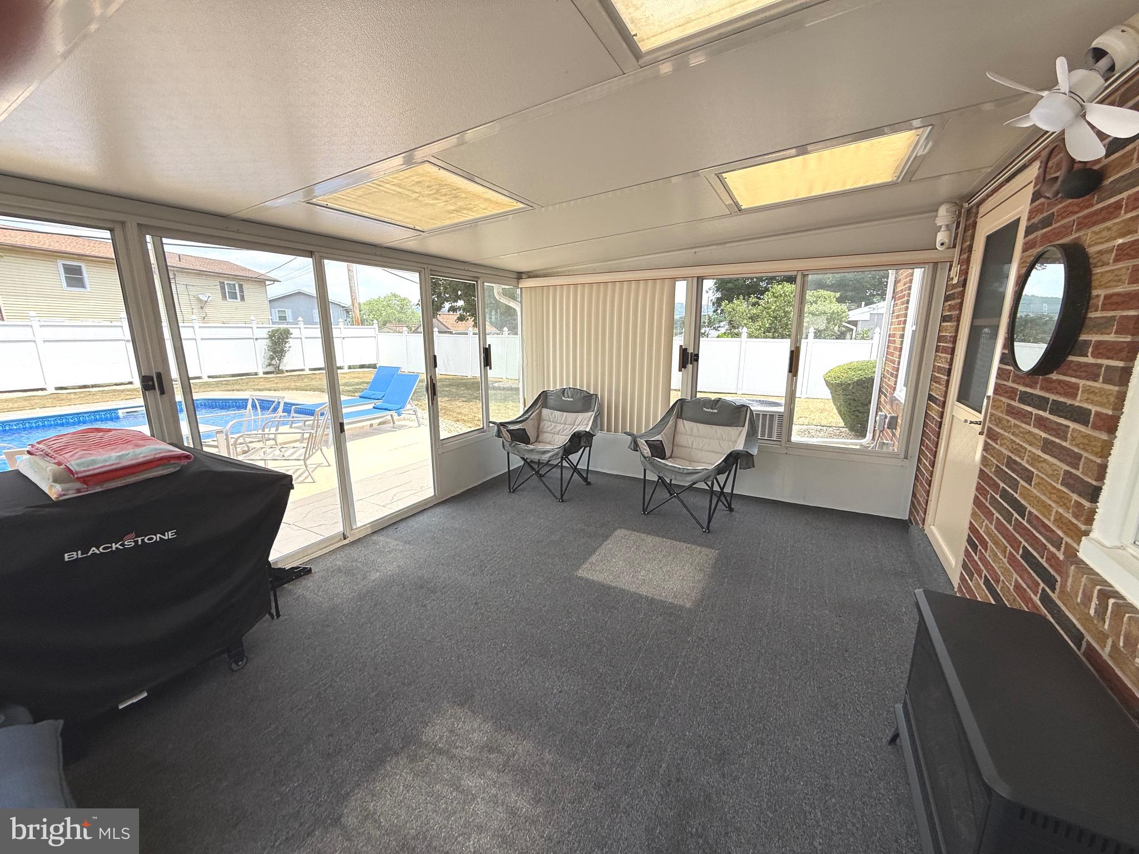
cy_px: 427
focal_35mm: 14
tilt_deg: -10.7
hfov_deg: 102.1
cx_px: 570
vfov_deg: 85.7
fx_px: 461
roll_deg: +0.7
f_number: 2.2
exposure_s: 1/510
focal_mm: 2.22
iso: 50
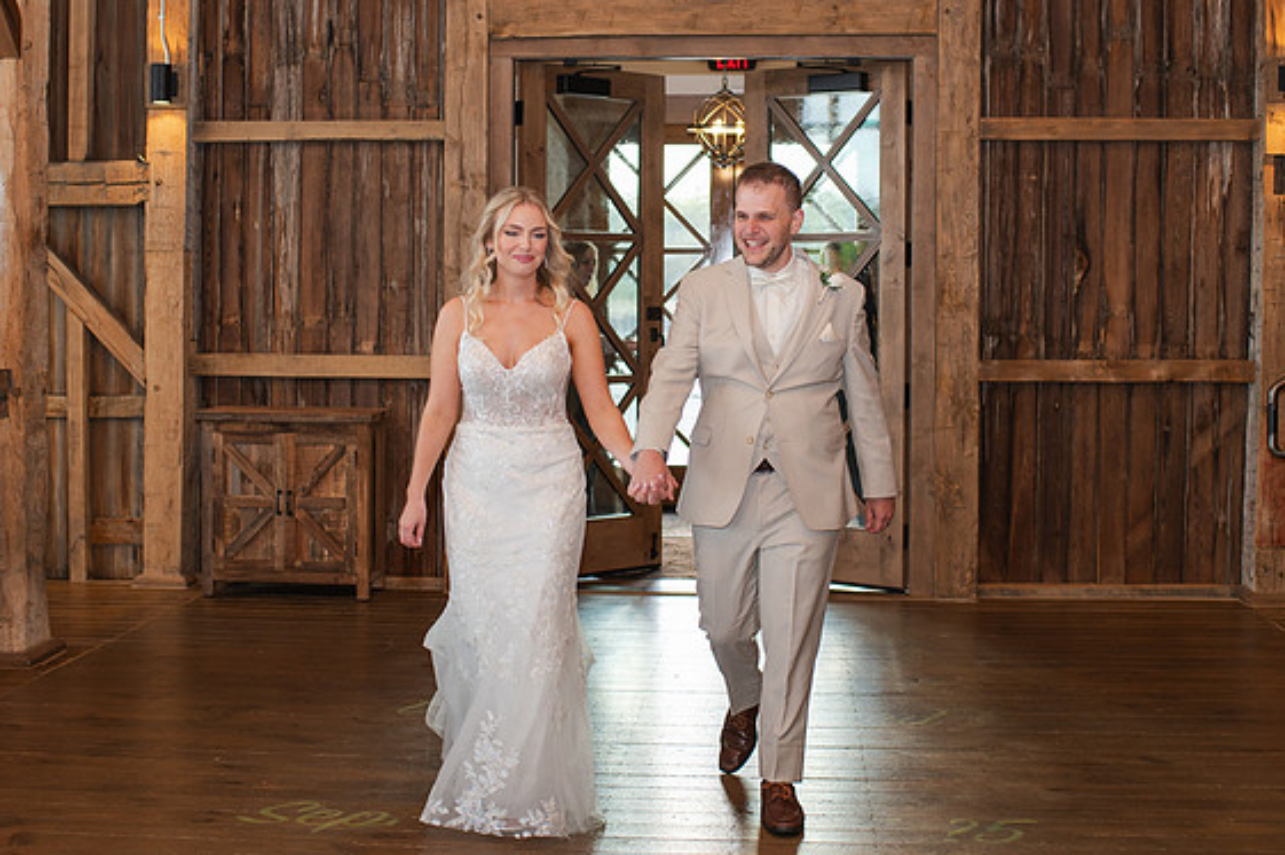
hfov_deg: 36.3
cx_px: 614
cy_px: 348
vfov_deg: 24.5
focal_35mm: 55
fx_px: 1961
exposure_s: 1/200
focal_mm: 35
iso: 360
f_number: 3.2
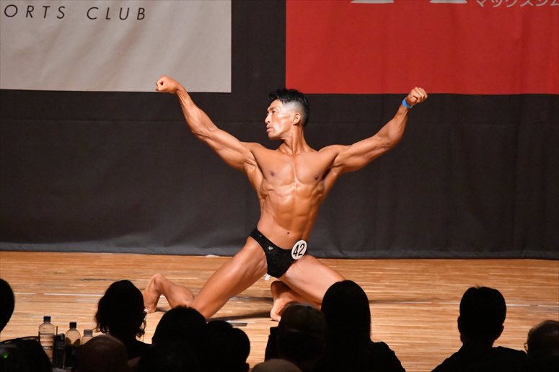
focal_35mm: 315
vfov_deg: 4.4
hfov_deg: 6.5
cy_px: 186
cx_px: 280
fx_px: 4889
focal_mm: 210
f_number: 5.6
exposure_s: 1/400
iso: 12800
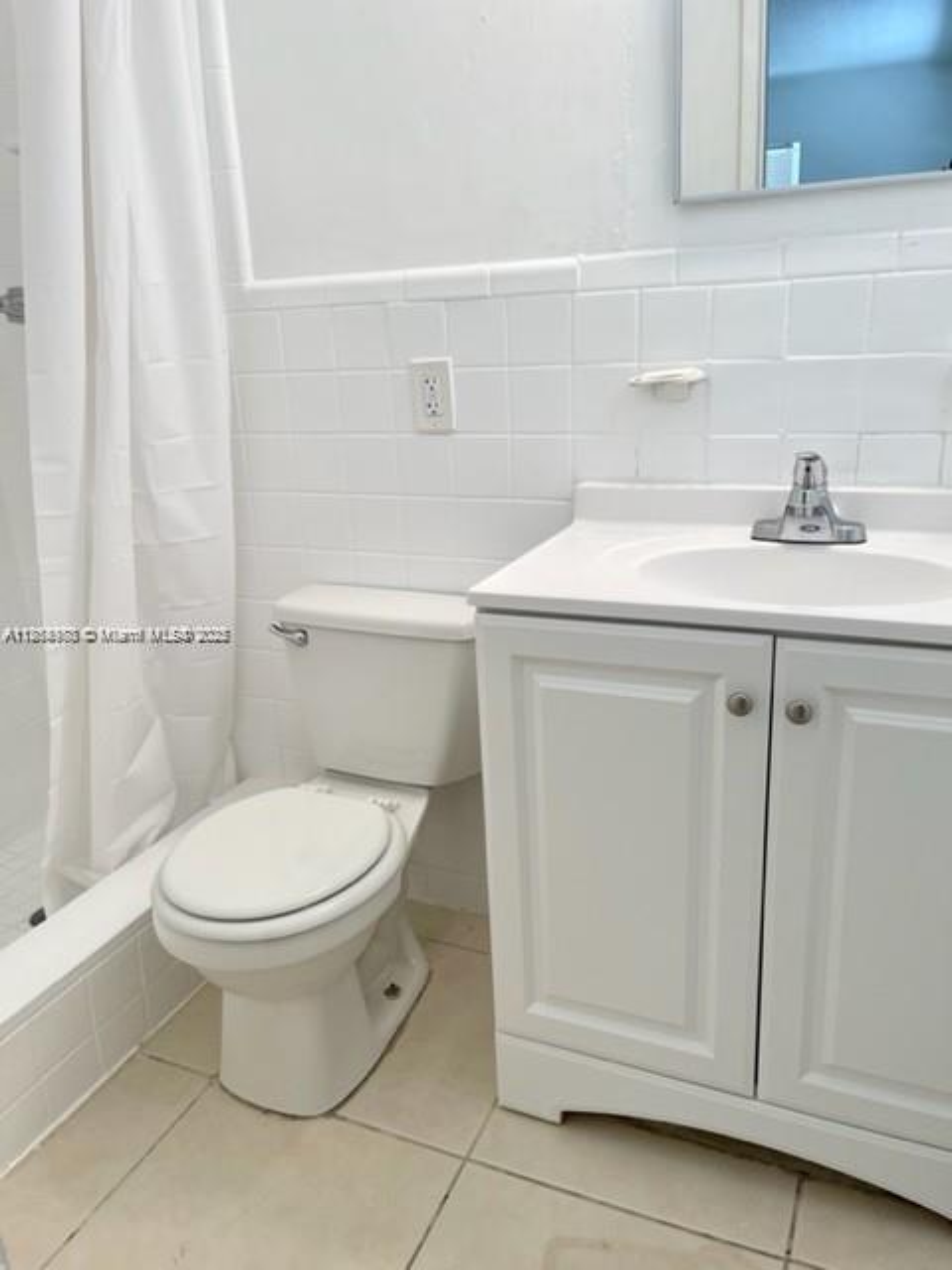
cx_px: 476
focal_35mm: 26
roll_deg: +3.7
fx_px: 953
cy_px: 635
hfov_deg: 53.1
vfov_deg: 67.3
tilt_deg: -18.3
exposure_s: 1/120
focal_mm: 5.1
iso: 50
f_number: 1.6
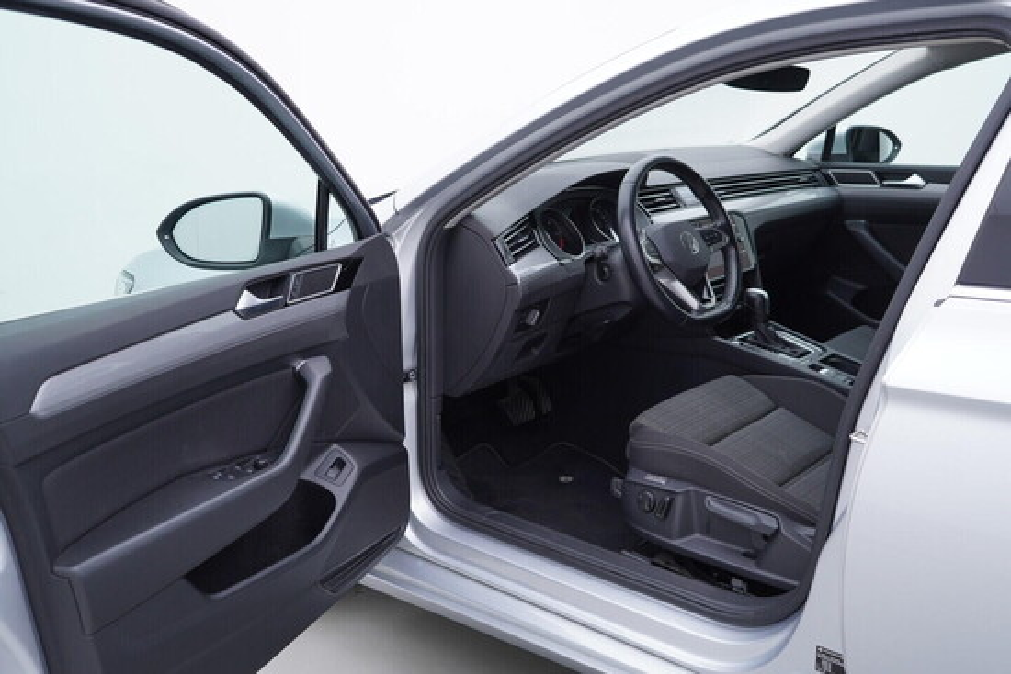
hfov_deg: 53.1
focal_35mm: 36
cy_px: 337
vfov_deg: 36.9
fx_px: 1011
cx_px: 506
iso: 125
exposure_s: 1/50
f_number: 3.2
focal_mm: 24
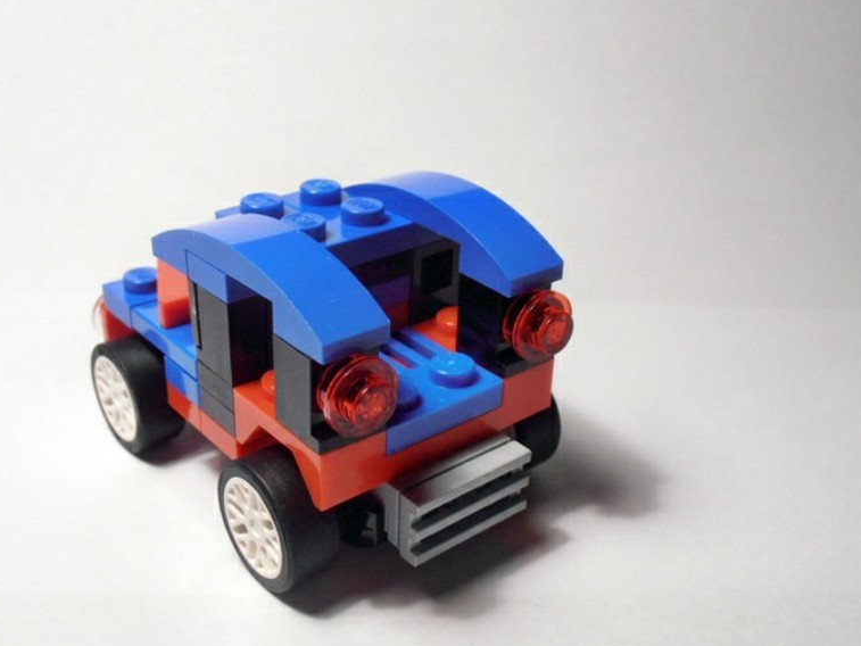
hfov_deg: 42.9
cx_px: 388
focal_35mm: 44
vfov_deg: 32.8
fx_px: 1095
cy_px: 380
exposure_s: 1/40
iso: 80
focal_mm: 6.61
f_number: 3.9
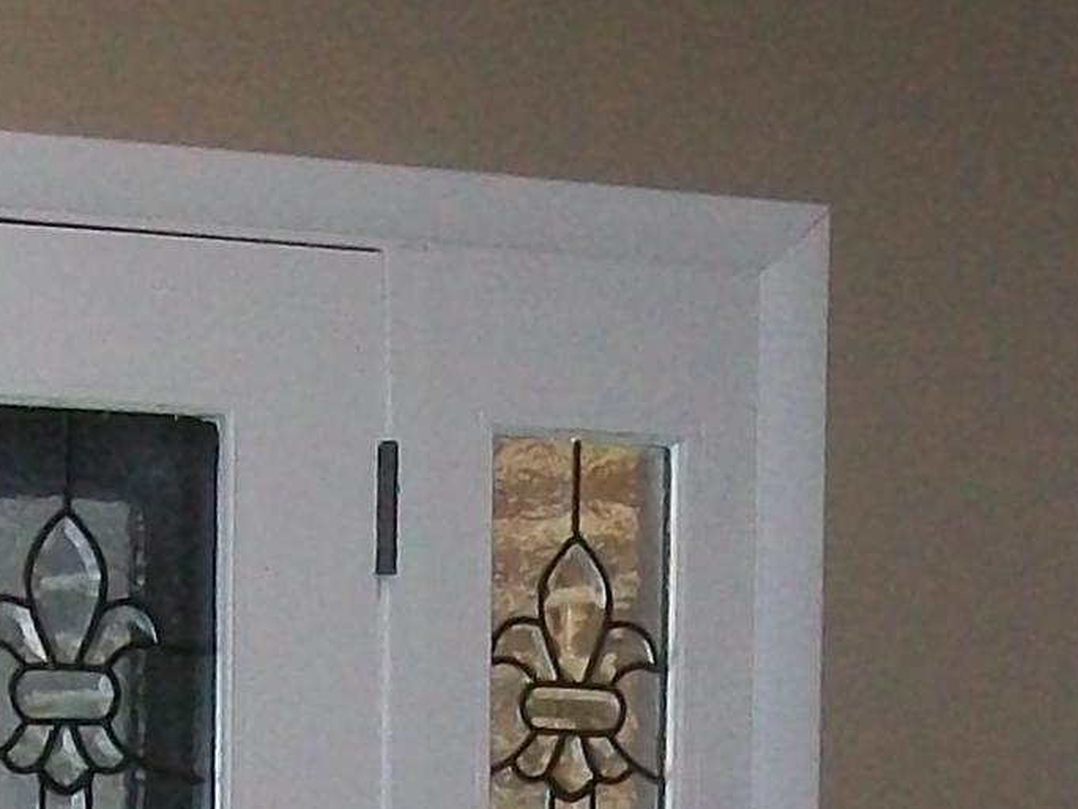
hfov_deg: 12.5
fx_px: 4920
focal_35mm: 158
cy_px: 1672
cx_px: 235
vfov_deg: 8.8
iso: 160
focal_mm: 6
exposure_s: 1/60
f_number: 2.7
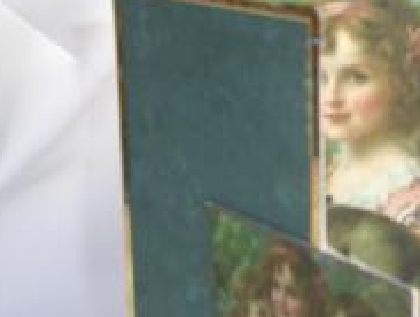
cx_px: 409
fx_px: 1046
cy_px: 250
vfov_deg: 17.1
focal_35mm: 86
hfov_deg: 22.0
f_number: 2.6
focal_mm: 5.8
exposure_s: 1/60
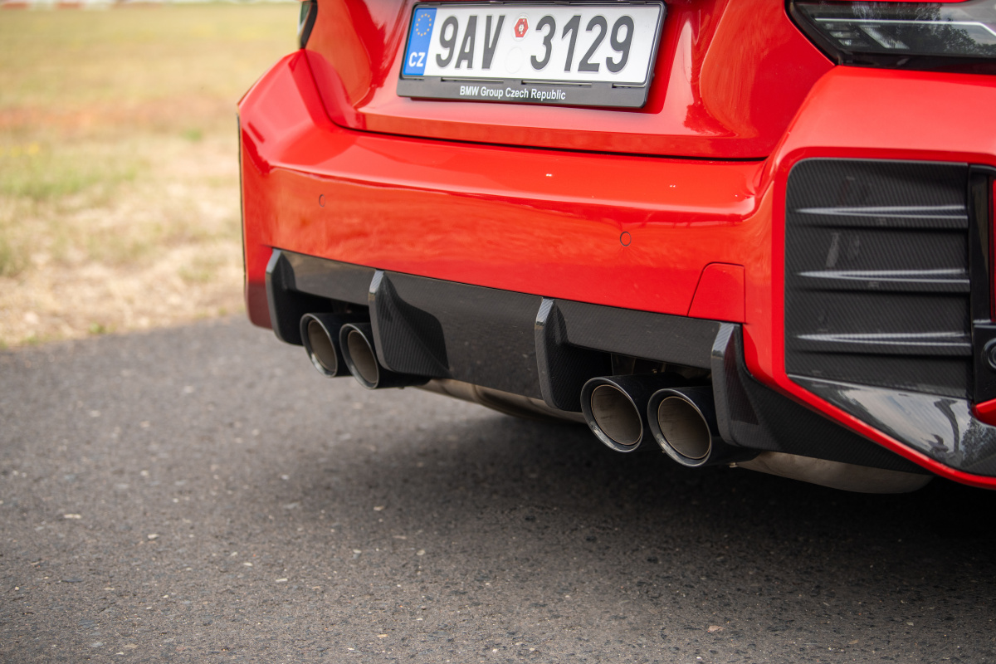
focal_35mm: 70
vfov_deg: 19.5
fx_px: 1937
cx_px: 498
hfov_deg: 28.8
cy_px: 332
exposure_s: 1/250
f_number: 2.8
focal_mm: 70
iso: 320
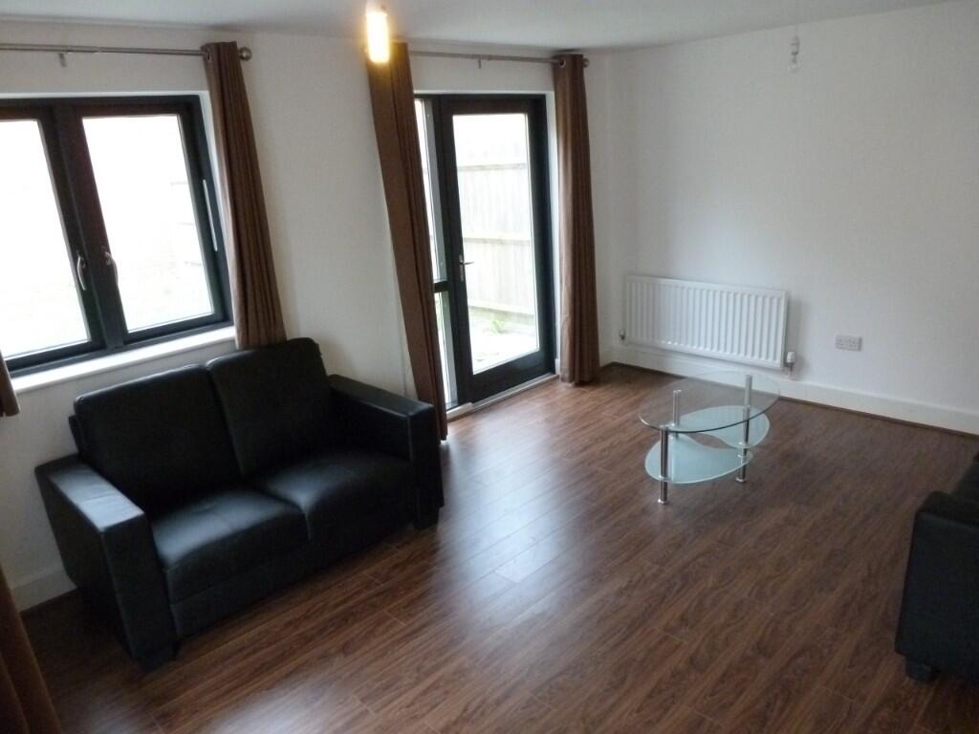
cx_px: 490
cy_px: 367
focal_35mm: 24
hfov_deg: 71.6
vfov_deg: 56.8
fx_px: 679
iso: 640
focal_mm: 4.3
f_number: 3.3
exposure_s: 1/125
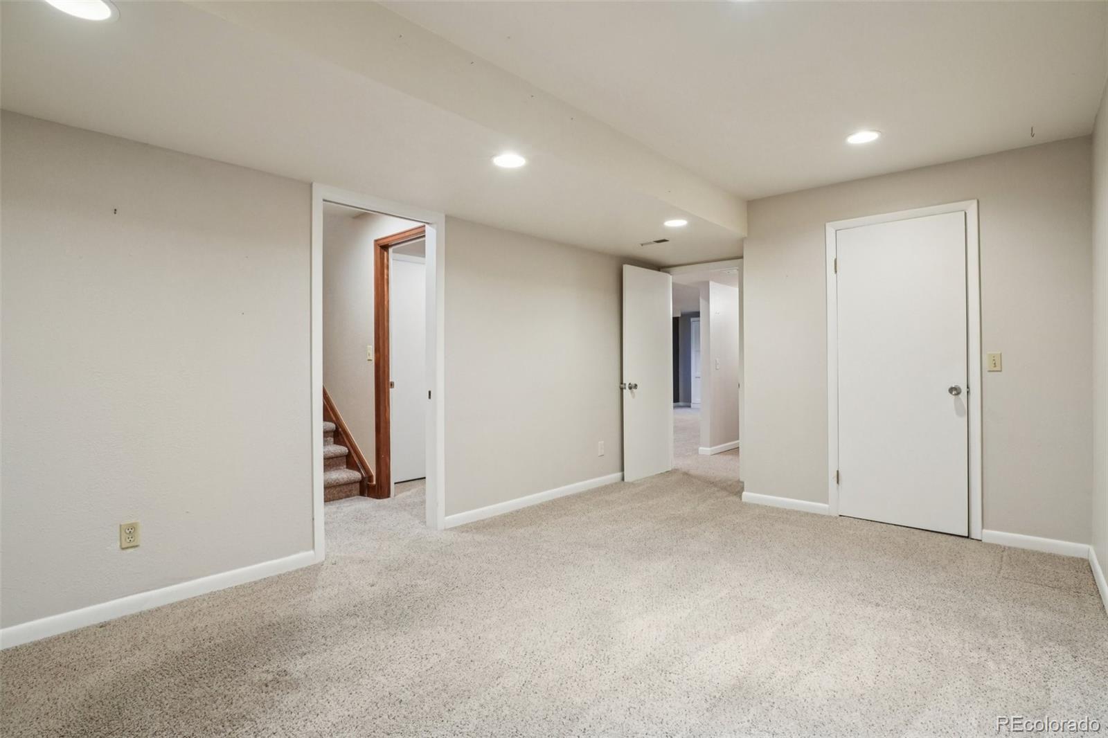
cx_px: 554
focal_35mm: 16
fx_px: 508
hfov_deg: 95.0
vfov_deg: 72.0
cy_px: 369
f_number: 8
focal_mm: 11
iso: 800
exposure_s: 1/15
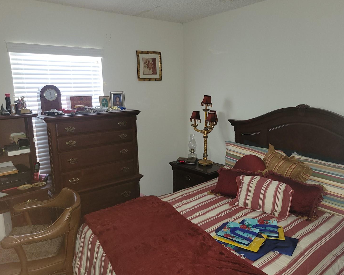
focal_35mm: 28
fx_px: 285
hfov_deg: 62.2
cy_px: 134
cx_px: 177
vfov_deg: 51.5
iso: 125
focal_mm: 5.4
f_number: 1.8
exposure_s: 1/11.2
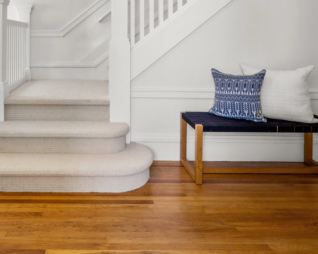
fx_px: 292
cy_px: 41
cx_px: 95
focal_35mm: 31
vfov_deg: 44.2
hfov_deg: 55.4
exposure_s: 1/20
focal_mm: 15
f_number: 9
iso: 400
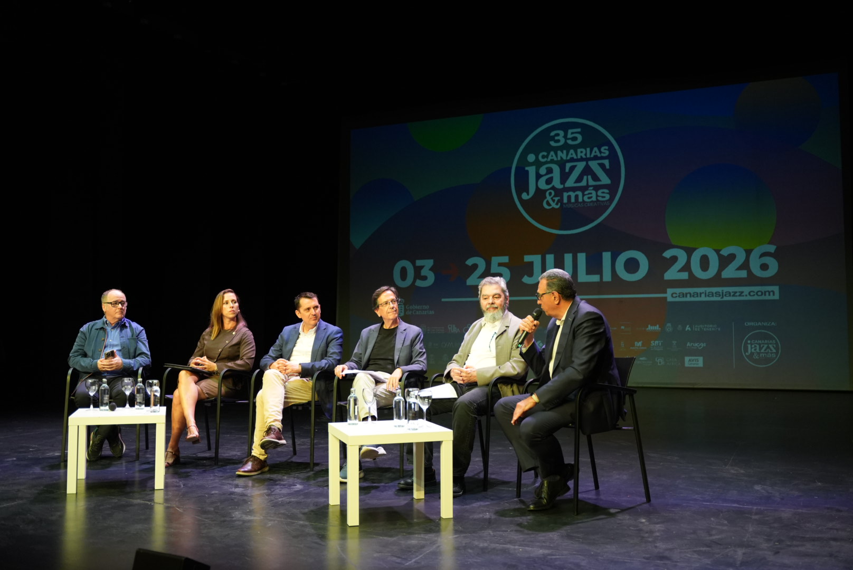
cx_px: 426
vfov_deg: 39.7
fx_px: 790
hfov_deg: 56.8
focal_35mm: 33
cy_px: 285
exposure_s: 1/250
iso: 1250
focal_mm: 22.2
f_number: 1.8
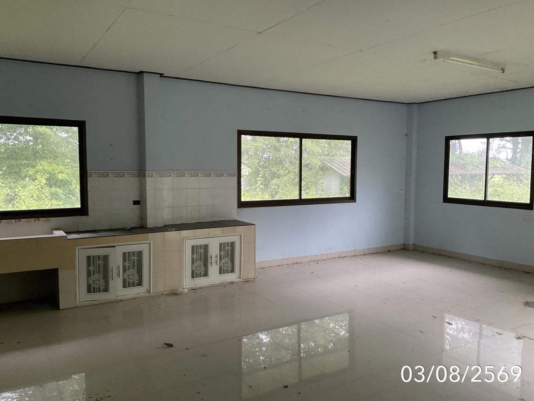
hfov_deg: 61.7
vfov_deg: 48.2
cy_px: 200
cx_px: 267
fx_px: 447
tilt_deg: -3.5
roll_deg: -1.4
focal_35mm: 29
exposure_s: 1/50
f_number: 1.8
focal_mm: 3
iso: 100
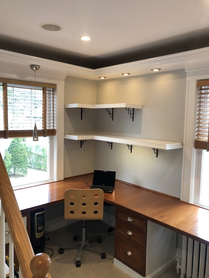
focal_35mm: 28
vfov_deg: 63.4
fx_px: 225
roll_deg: -1.3
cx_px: 104
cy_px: 139
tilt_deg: -4.6
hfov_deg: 49.7
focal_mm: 3.99
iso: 25
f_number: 1.8
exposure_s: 1/30
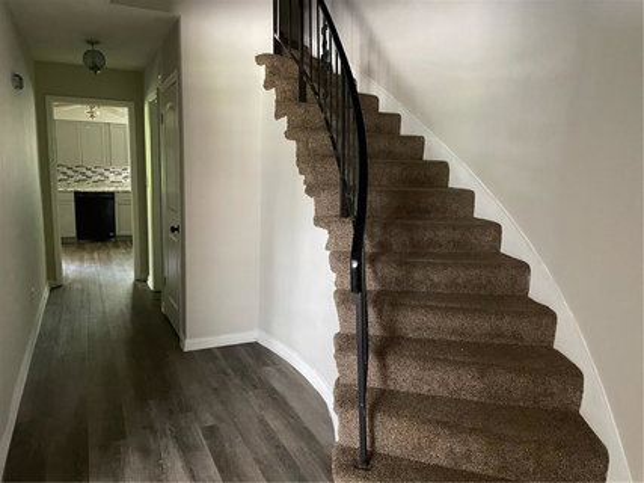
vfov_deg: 53.0
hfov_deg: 67.3
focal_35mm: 26
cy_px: 242
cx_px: 322
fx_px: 484
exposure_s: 1/30
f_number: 1.6
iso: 640
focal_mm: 4.2
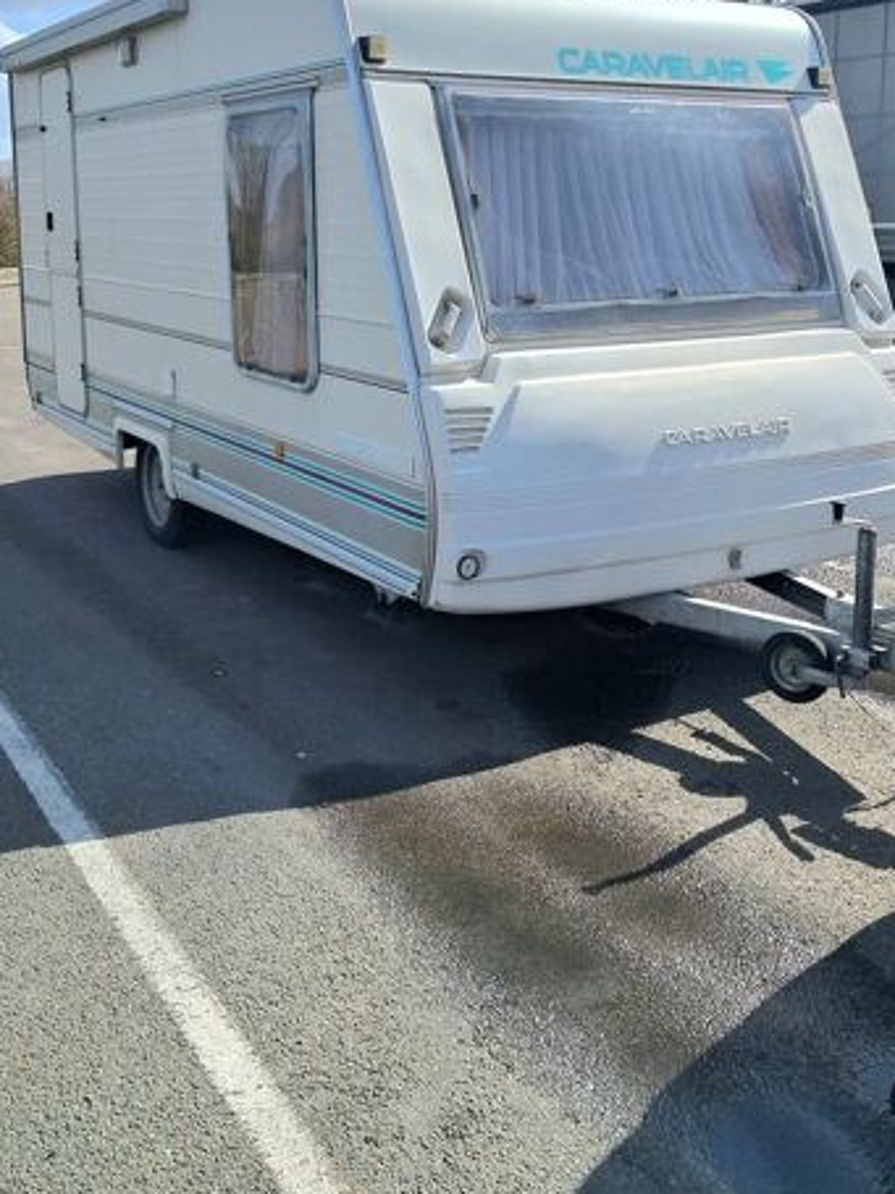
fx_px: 1311
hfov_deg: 37.7
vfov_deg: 48.2
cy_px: 404
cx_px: 420
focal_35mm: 38
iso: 50
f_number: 1.8
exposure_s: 1/1111
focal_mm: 4
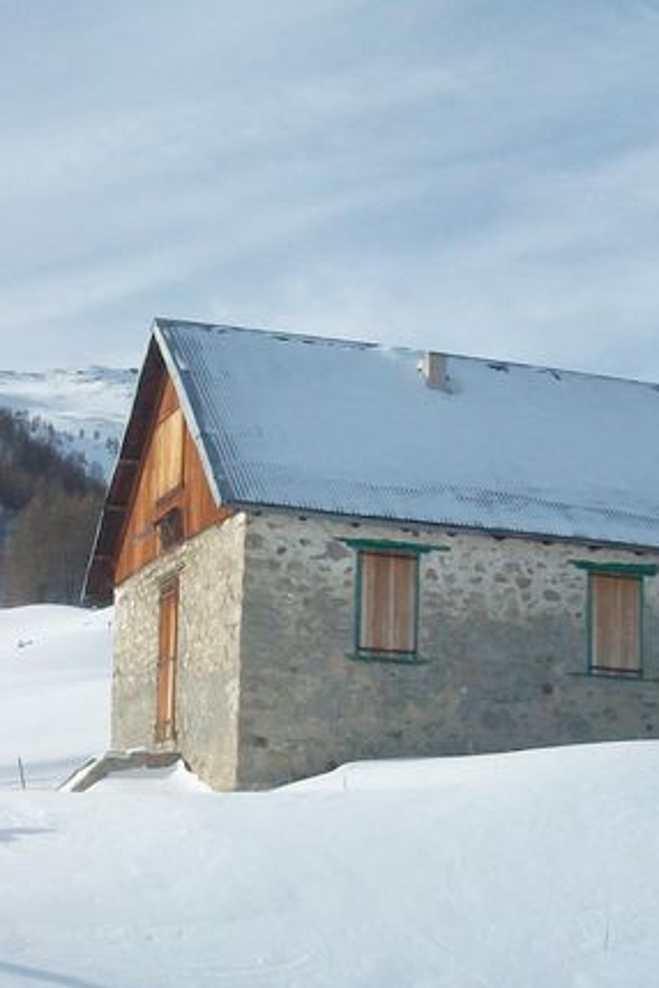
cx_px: 343
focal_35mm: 66
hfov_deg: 20.6
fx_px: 1812
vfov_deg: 30.3
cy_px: 636
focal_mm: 5.7
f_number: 5.5
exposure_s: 1/500
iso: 80
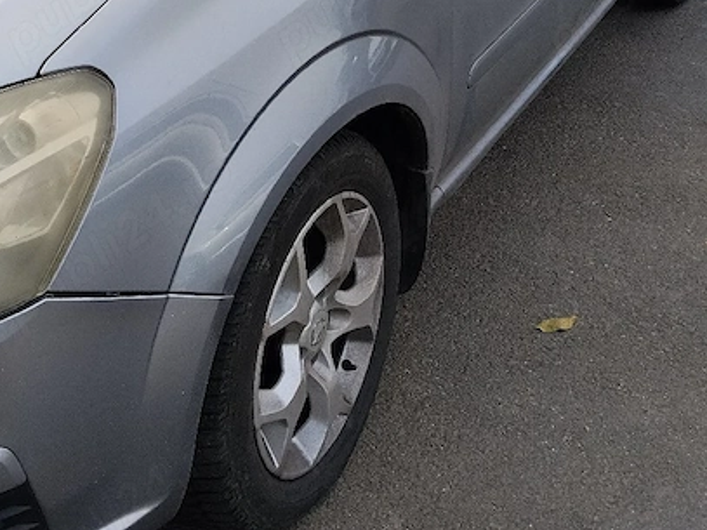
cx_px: 188
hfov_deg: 33.2
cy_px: 12
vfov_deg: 24.6
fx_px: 1164
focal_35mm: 57
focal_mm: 4.22
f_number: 1.8
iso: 50
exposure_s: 1/769
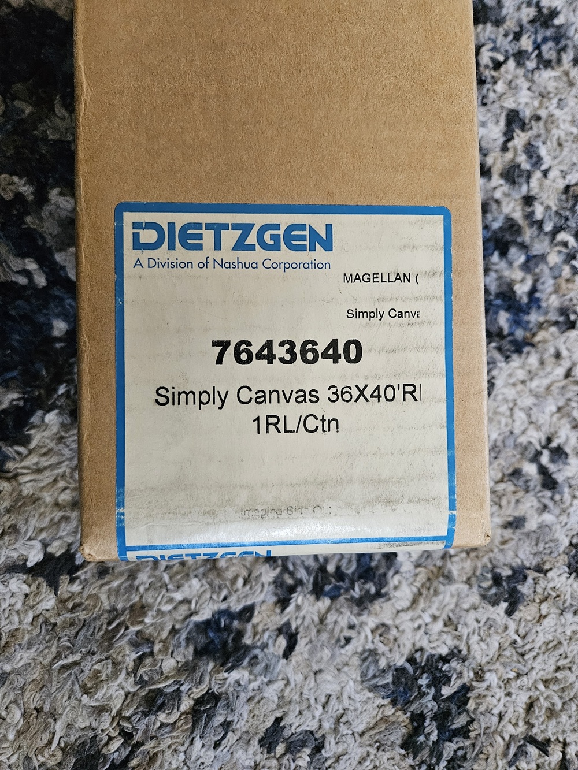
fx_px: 512
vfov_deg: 73.9
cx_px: 289
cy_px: 385
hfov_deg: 58.9
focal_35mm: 23
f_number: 1.8
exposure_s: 1/120
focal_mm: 5.4
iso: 1000
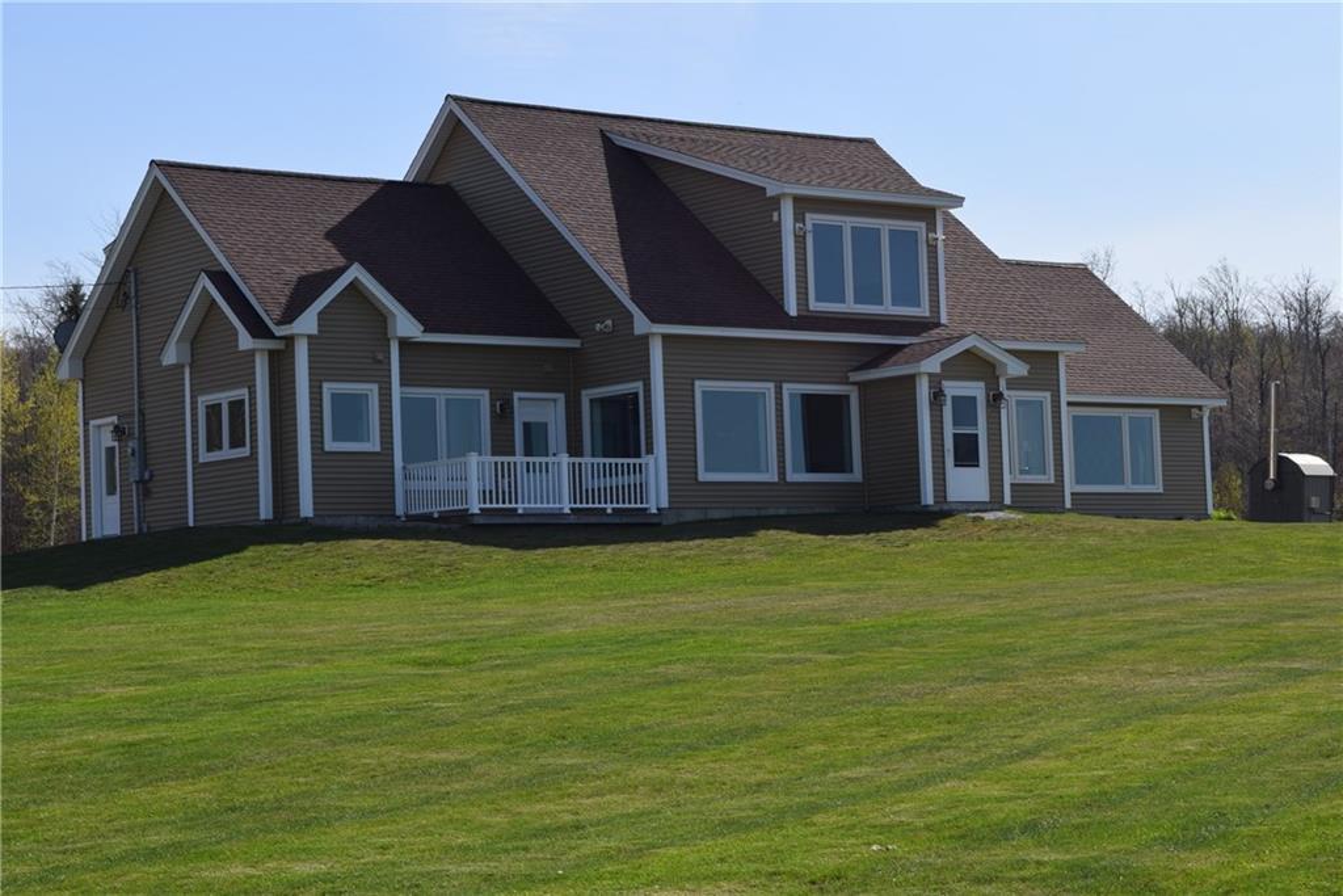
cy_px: 448
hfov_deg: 26.0
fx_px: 2910
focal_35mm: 78
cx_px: 672
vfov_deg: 17.5
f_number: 11
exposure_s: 1/200
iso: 100
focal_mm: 52
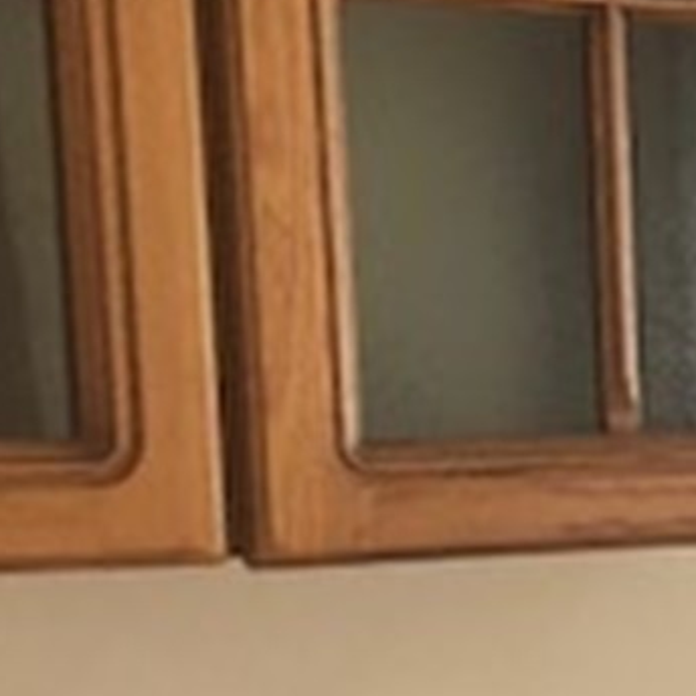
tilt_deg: -9.9
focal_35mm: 138
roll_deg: -1.4
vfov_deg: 12.4
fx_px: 3139
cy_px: 828
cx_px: 1706
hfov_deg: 10.7
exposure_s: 1/24
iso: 32
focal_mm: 3.99
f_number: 1.8
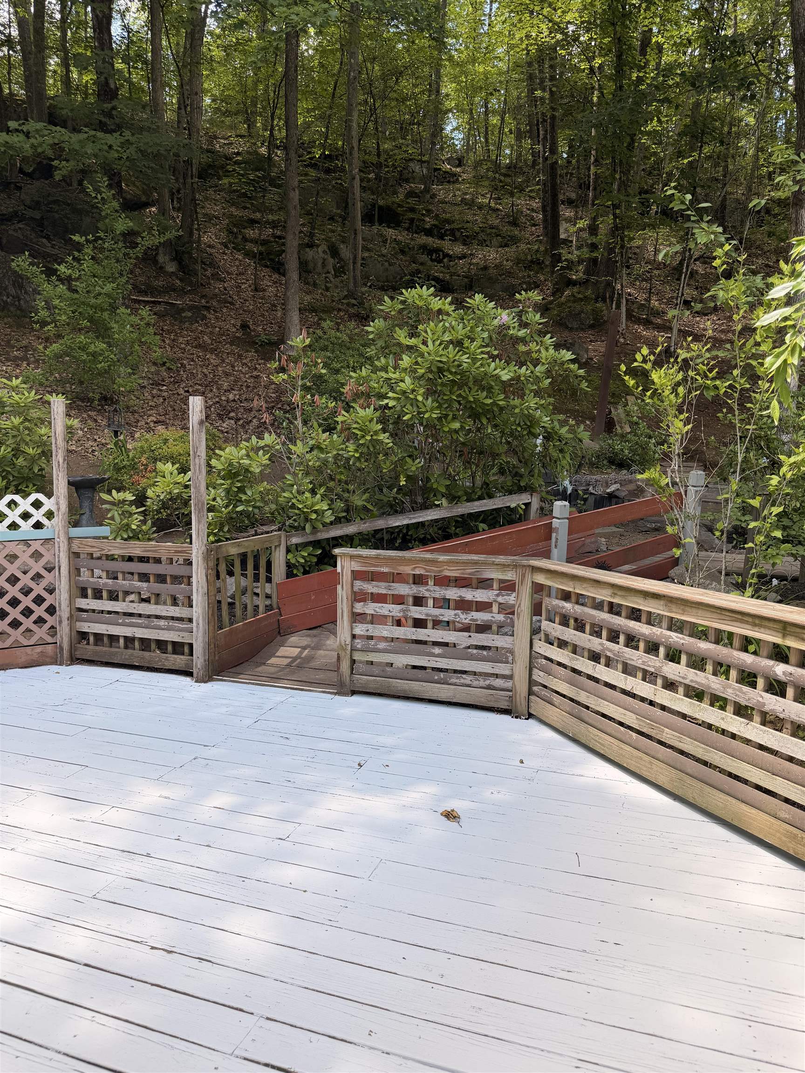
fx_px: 744
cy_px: 536
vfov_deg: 71.6
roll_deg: -0.7
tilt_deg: -5.2
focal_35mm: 24
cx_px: 402
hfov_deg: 56.8
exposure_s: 1/788
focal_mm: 6.76
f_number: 1.78
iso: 80
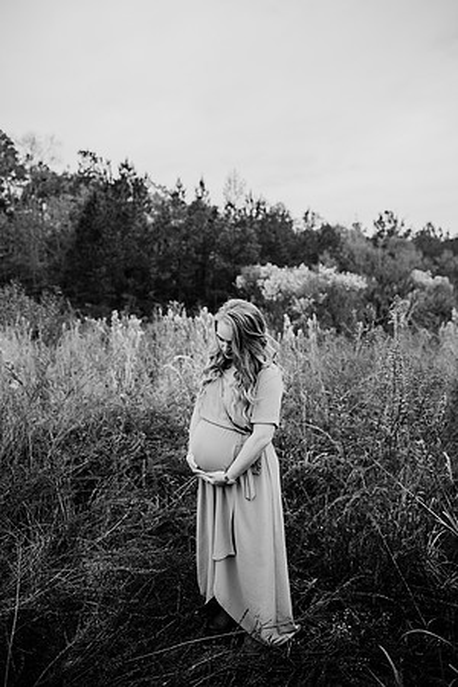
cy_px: 344
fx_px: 458
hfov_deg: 53.1
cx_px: 229
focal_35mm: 24
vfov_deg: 73.7
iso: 400
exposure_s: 1/250
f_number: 2.5
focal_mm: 24
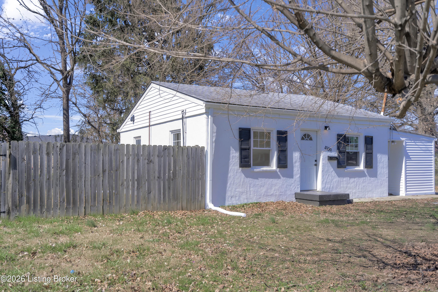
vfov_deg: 41.1
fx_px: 389
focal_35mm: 32
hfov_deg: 58.7
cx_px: 219
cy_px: 146
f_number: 4
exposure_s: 1/500
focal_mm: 32
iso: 160
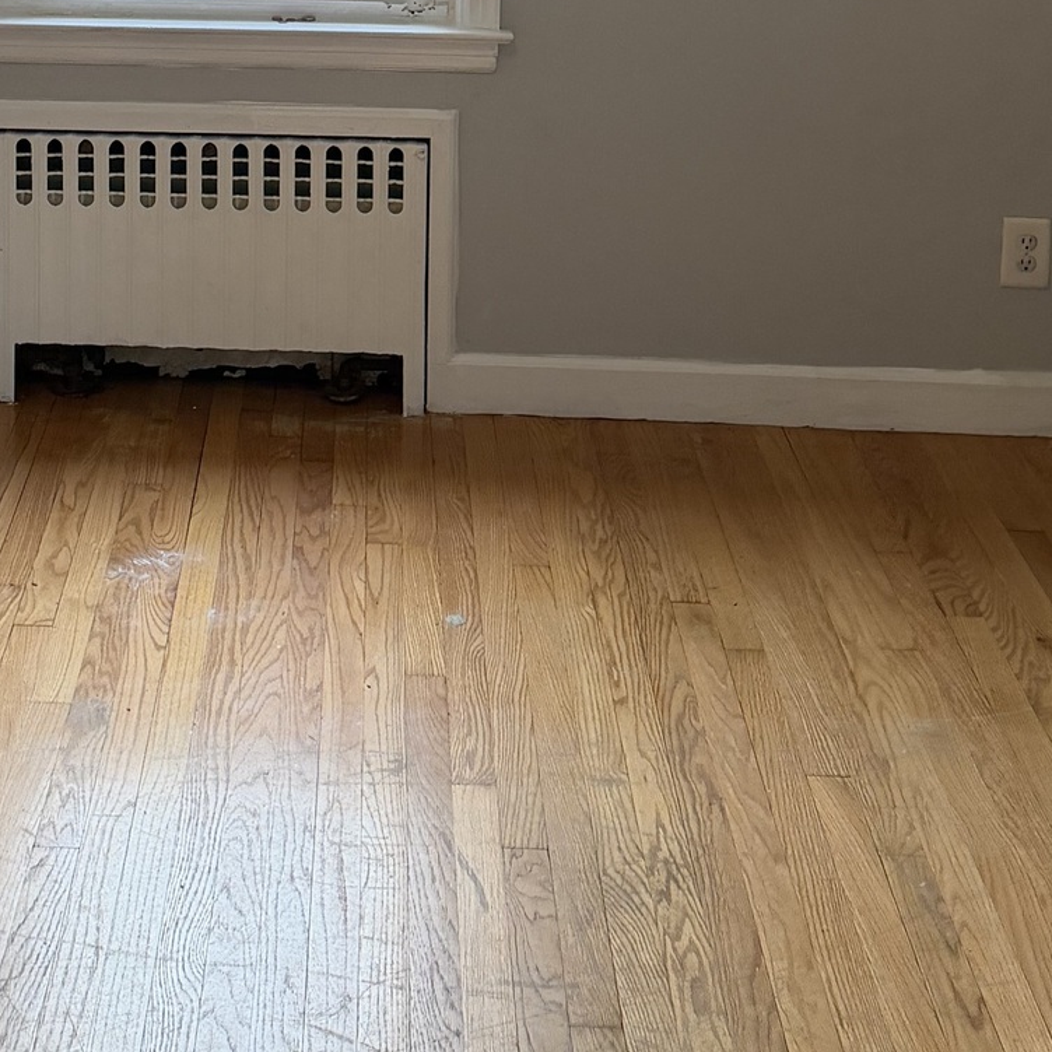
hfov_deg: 26.1
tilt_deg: -8.1
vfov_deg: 24.7
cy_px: -111
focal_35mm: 65
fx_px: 2235
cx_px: 235
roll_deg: -0.3
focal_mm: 6.76
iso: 250
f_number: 1.78
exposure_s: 1/120
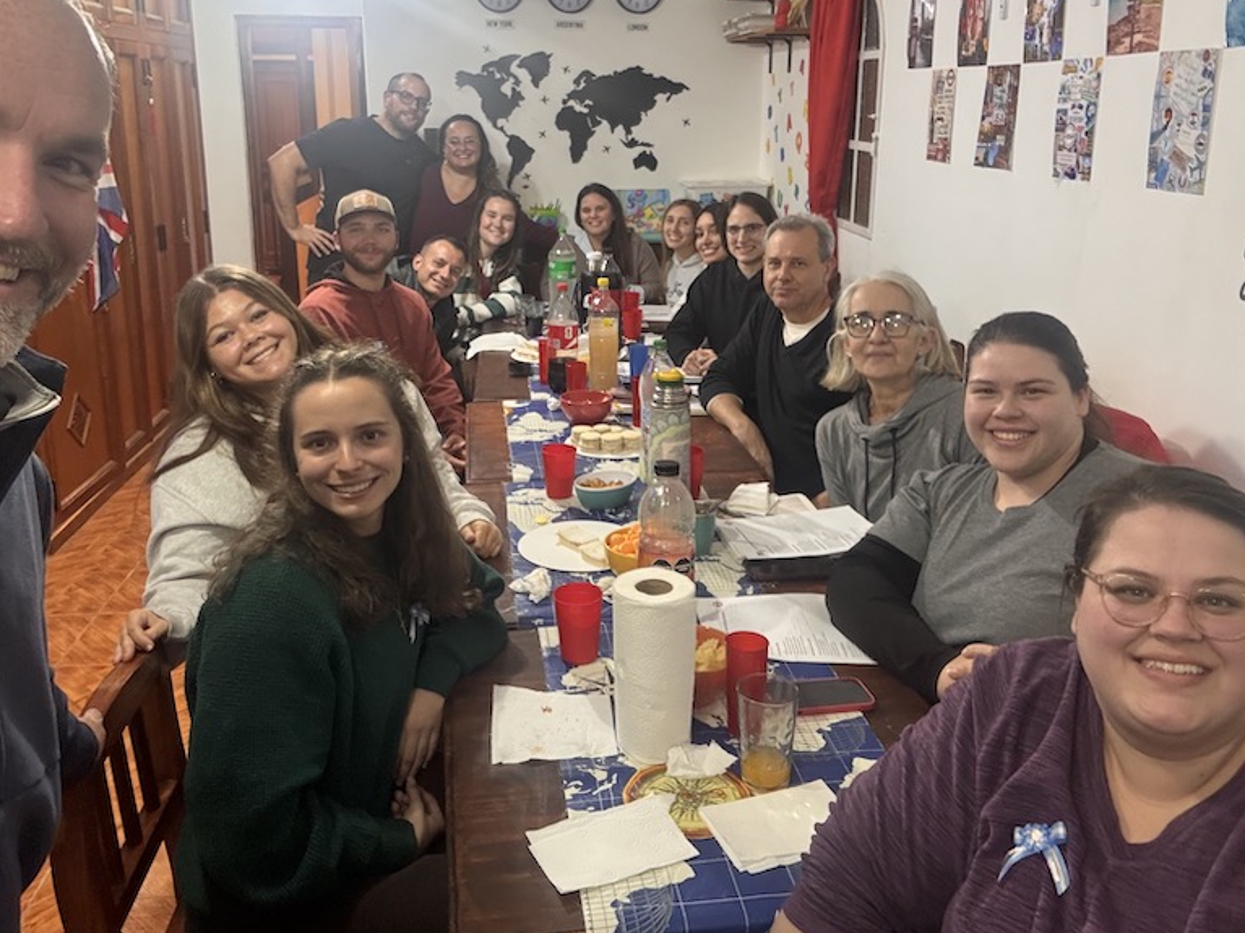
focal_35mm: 30
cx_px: 584
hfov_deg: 59.9
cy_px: 357
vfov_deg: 46.4
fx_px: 1079
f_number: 1.9
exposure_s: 1/33
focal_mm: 2.69
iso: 250
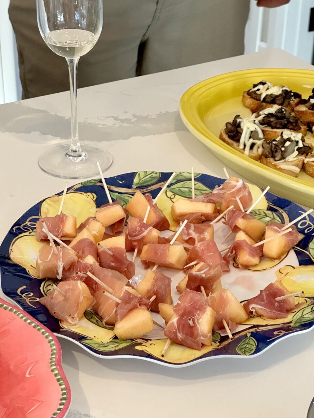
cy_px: 209
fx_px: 931
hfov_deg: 19.1
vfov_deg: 25.3
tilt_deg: -28.9
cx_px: 157
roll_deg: -1.0
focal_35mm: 77
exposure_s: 1/60
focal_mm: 9
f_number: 2.8
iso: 500
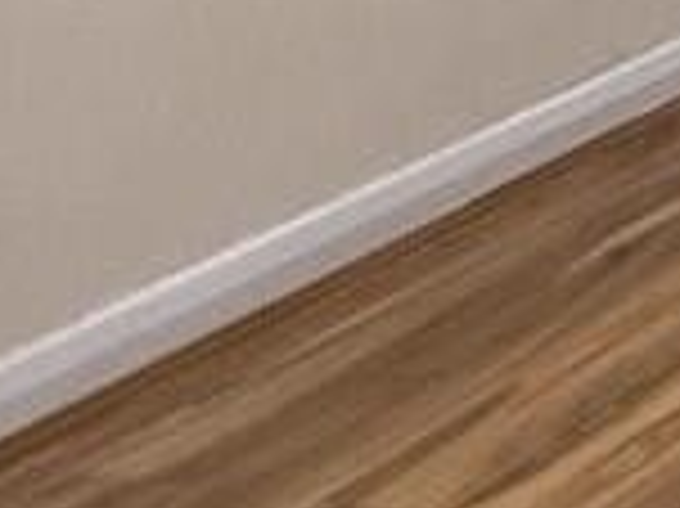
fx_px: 1865
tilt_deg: -6.3
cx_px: 2265
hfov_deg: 10.2
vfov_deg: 12.9
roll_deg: -0.1
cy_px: -607
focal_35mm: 95
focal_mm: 2.22
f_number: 2.2
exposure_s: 1/99
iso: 250
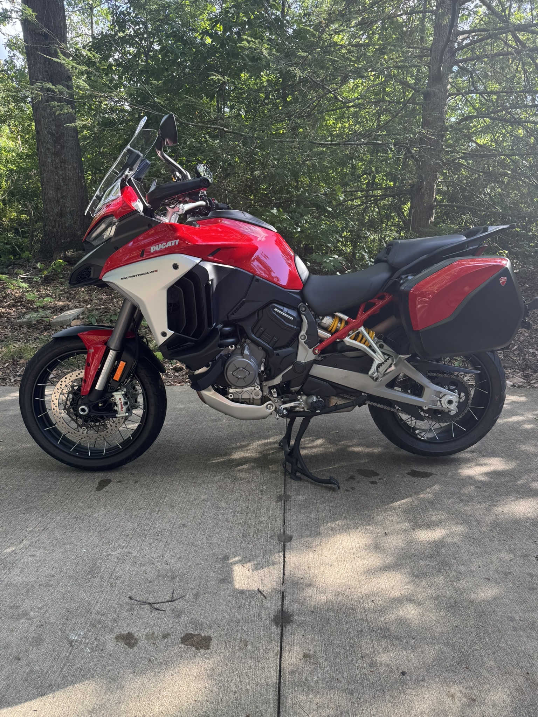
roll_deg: -2.5
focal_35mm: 24
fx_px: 497
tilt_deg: -13.8
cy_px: 358
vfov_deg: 71.6
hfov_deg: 56.8
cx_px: 269
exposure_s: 1/214
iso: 64
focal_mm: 6.76
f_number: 1.78
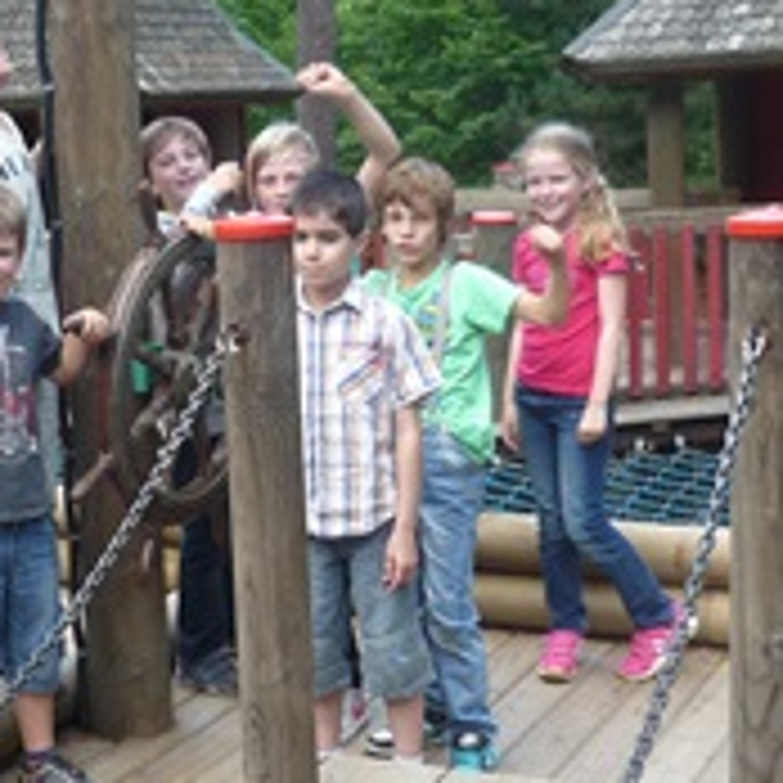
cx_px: 270
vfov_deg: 25.7
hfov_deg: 25.6
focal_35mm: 67
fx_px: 1715
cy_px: 351
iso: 100
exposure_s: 1/125
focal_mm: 5.5
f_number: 2.8
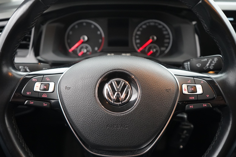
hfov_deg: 58.7
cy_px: 78
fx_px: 210
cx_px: 118
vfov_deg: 41.1
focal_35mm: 32
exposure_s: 1/60
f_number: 4
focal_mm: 32
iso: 8000
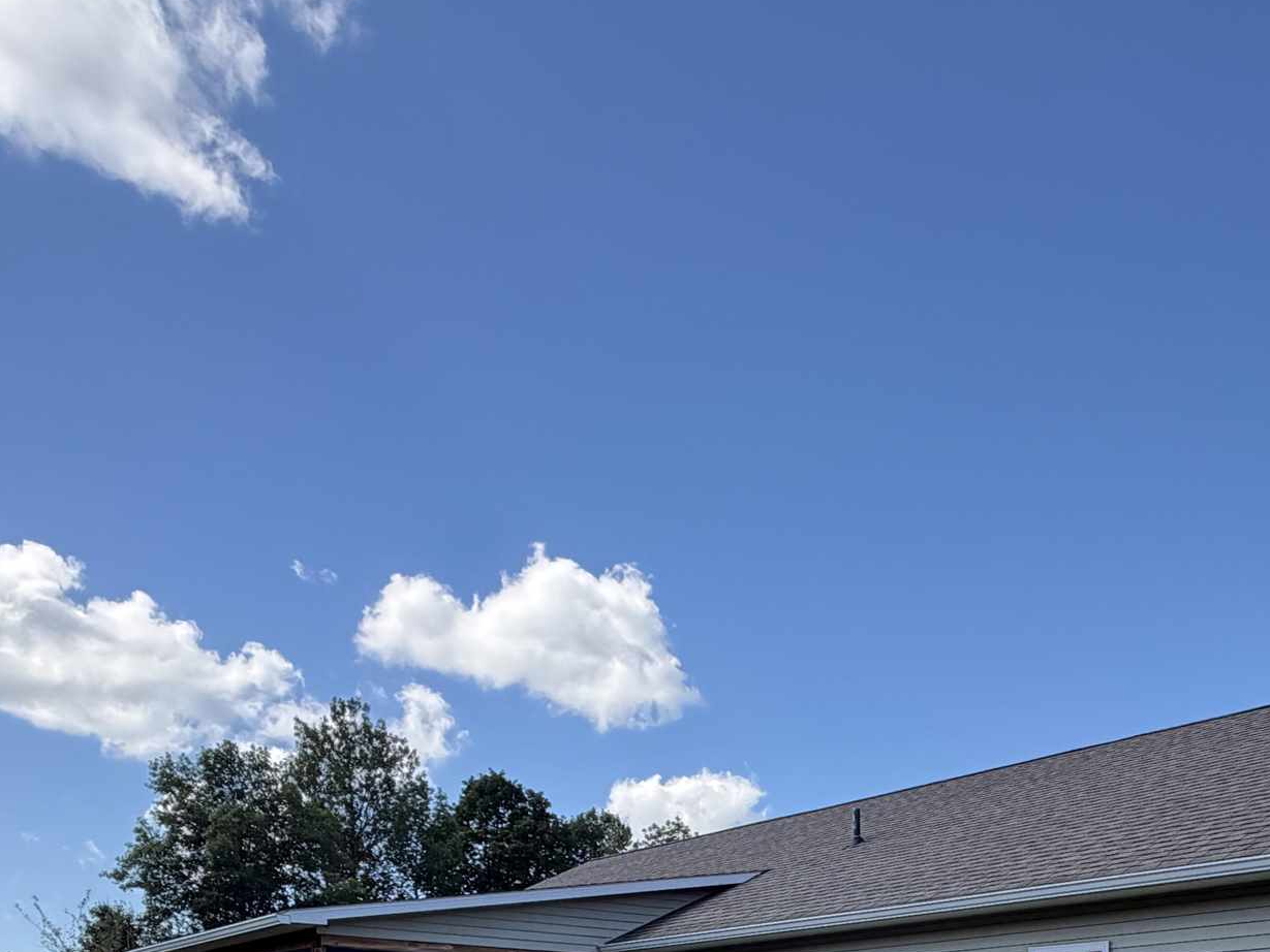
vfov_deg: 32.8
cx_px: 941
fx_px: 1284
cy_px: 1164
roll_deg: +0.1
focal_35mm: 35
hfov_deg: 50.6
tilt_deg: -3.4
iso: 40
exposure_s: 1/717
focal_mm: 2.22
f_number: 2.2
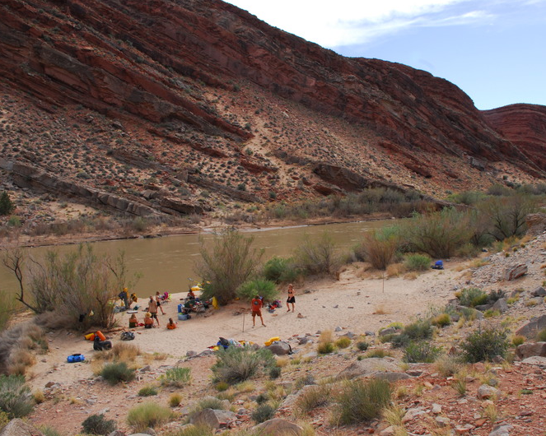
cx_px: 305
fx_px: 549
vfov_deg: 43.3
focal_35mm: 34
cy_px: 218
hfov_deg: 52.7
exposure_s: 1/80
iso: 200
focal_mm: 20
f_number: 14
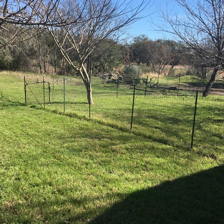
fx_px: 293
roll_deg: -0.3
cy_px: 99
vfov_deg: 41.8
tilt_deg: -6.8
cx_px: 105
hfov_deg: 41.8
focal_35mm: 40
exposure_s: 1/916
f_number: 2.2
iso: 25
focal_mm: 4.15
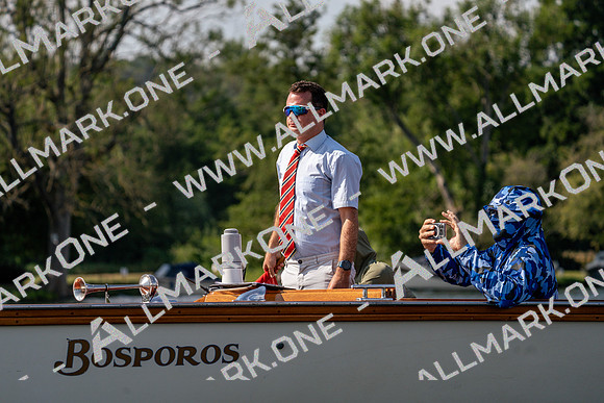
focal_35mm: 200
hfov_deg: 10.3
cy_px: 202
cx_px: 302
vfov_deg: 6.9
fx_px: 3356
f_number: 5.6
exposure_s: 1/1600
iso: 200
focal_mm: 200
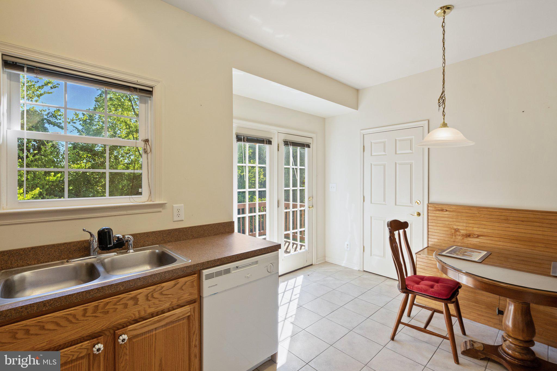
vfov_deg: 73.7
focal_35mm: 16
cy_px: 186
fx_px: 248
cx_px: 278
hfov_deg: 96.7
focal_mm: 16
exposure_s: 1/30
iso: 500
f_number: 10
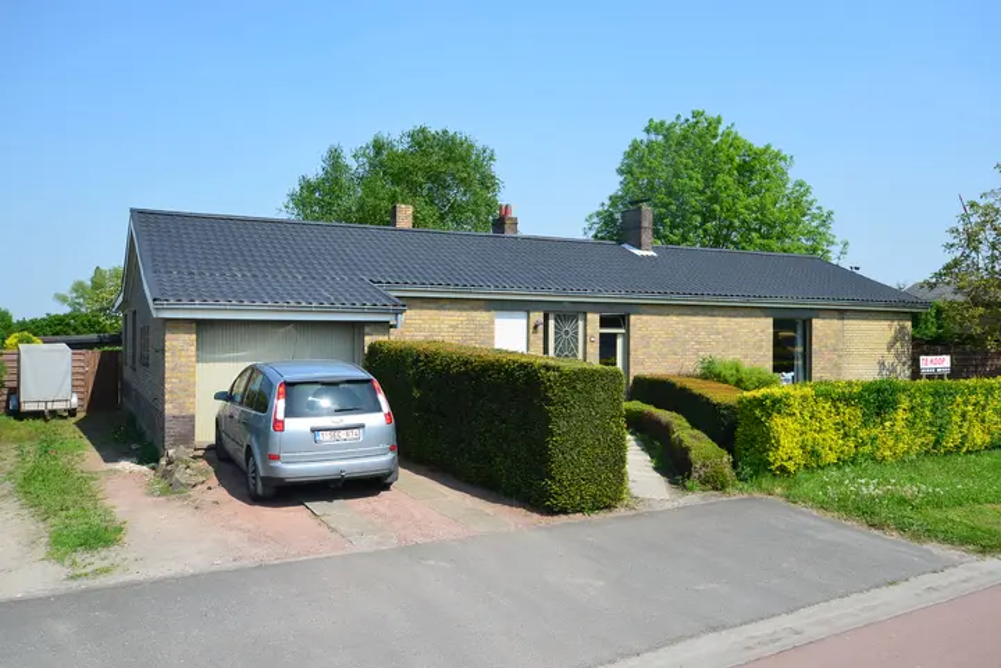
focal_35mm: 30
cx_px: 500
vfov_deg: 43.6
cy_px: 334
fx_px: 834
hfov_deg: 61.9
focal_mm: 20
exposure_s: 1/250
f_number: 8
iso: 160
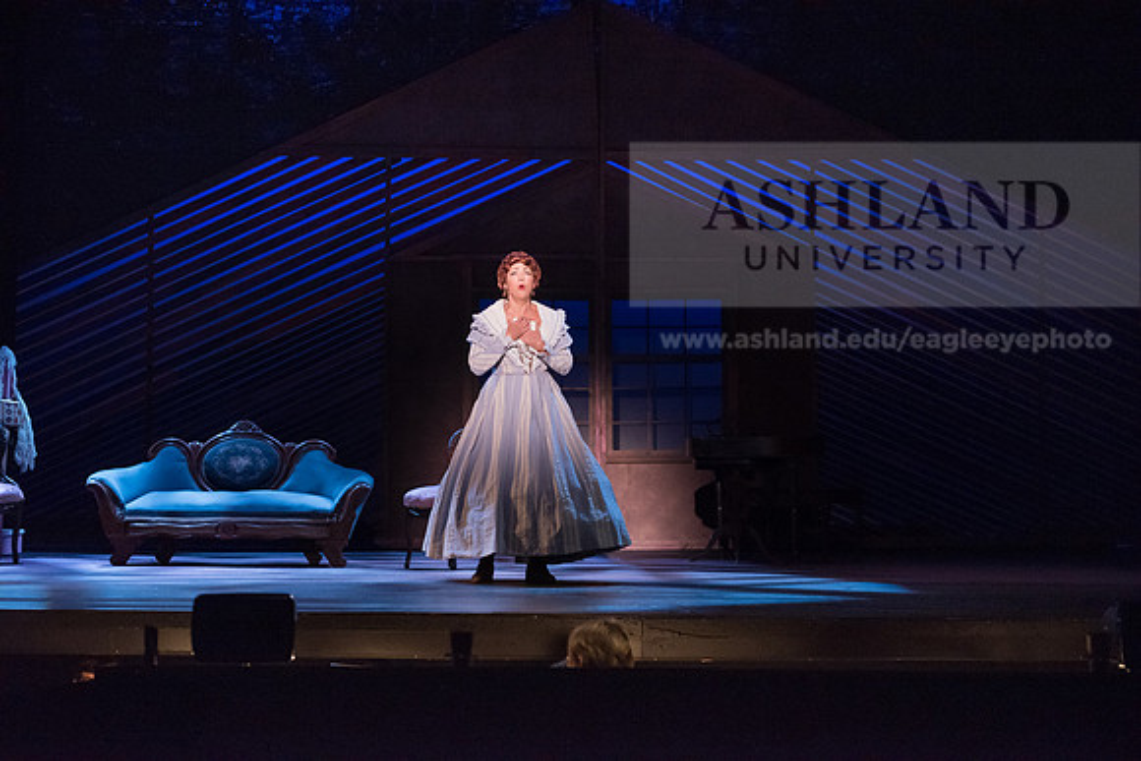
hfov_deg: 28.8
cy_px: 380
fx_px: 2219
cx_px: 570
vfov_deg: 19.5
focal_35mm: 70
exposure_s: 1/160
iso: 4000
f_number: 3.2
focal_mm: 70
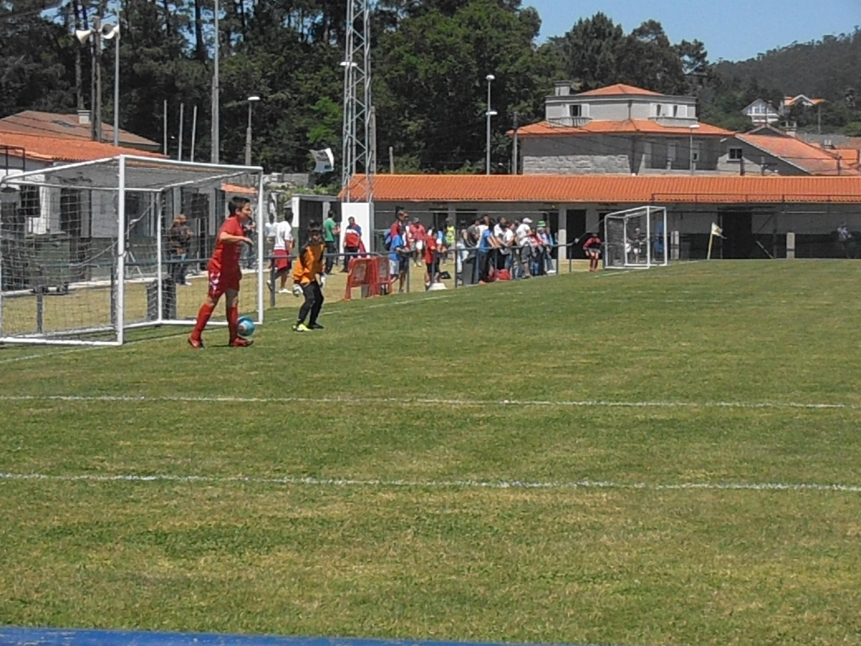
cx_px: 430
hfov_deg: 17.7
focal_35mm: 111
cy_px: 323
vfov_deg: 13.3
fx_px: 2761
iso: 400
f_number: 14
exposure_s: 1/320
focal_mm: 19.64
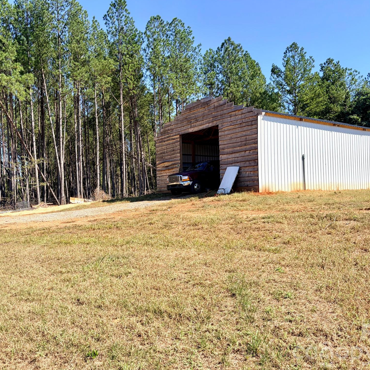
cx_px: 190
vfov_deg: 52.5
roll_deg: +1.5
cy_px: 184
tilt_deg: +1.5
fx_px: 375
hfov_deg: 52.5
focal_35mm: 31
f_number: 1.6
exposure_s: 1/2364
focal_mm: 5.96
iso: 50
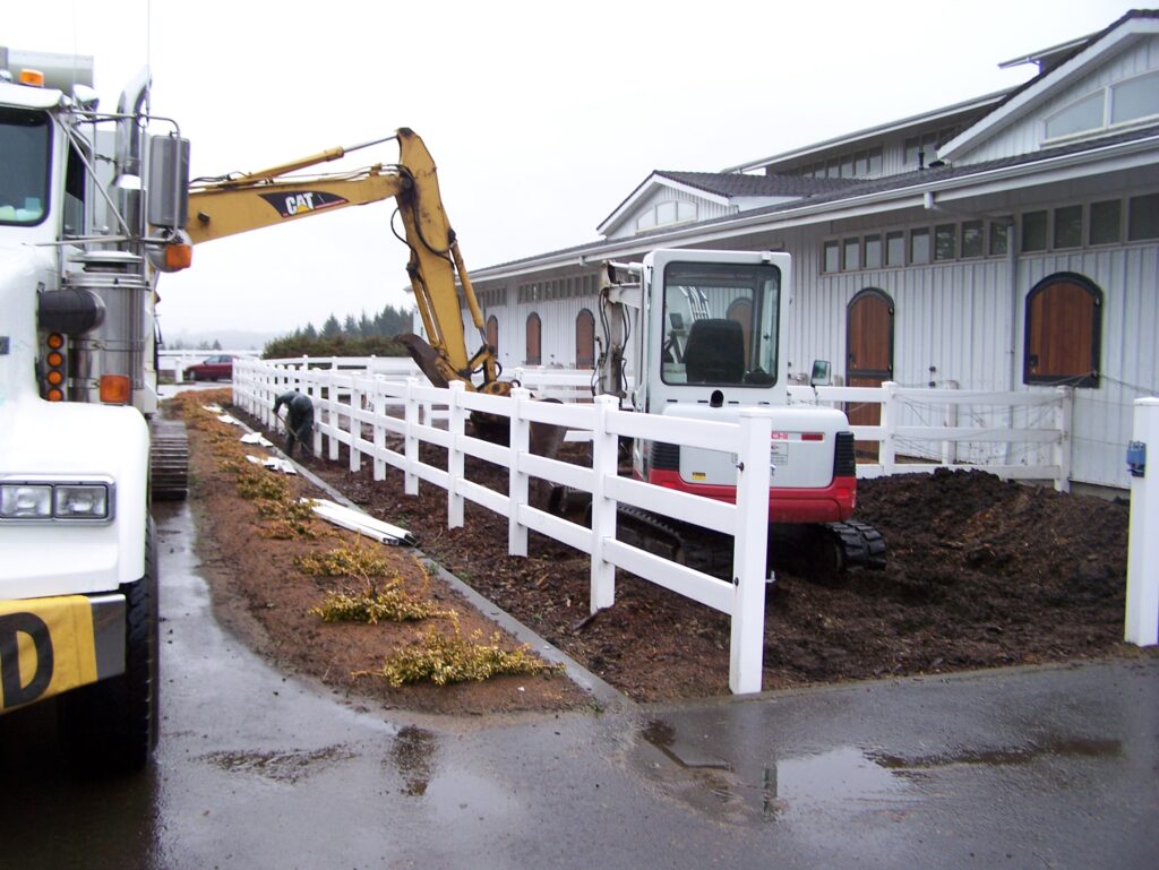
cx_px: 580
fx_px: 1273
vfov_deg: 37.8
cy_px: 435
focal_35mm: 38
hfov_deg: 49.0
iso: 80
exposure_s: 1/100
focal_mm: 6.3
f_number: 2.8
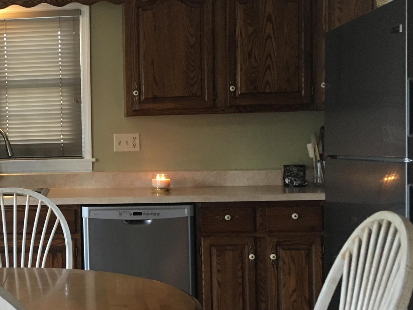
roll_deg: +2.5
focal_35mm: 59
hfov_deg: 30.6
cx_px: 11
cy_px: 167
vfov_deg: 24.8
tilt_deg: -1.1
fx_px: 704
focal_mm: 4.15
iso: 125
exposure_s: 1/30
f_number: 2.2
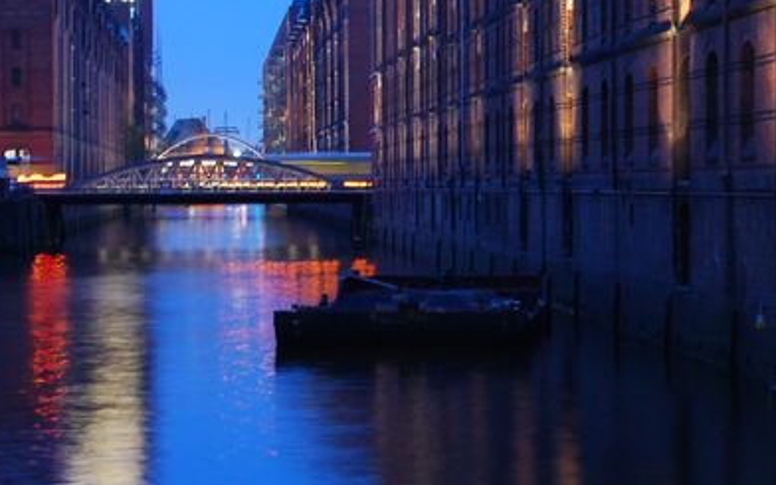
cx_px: 730
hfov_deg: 16.1
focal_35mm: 128
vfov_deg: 10.2
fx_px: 2707
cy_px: 203
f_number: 4
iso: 400
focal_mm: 32
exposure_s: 2
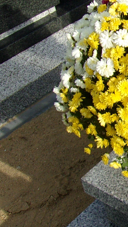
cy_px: 85
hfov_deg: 12.4
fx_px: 513
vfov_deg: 24.9
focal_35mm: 85
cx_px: 263
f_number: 10.4
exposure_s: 1/85
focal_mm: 4.9
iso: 80
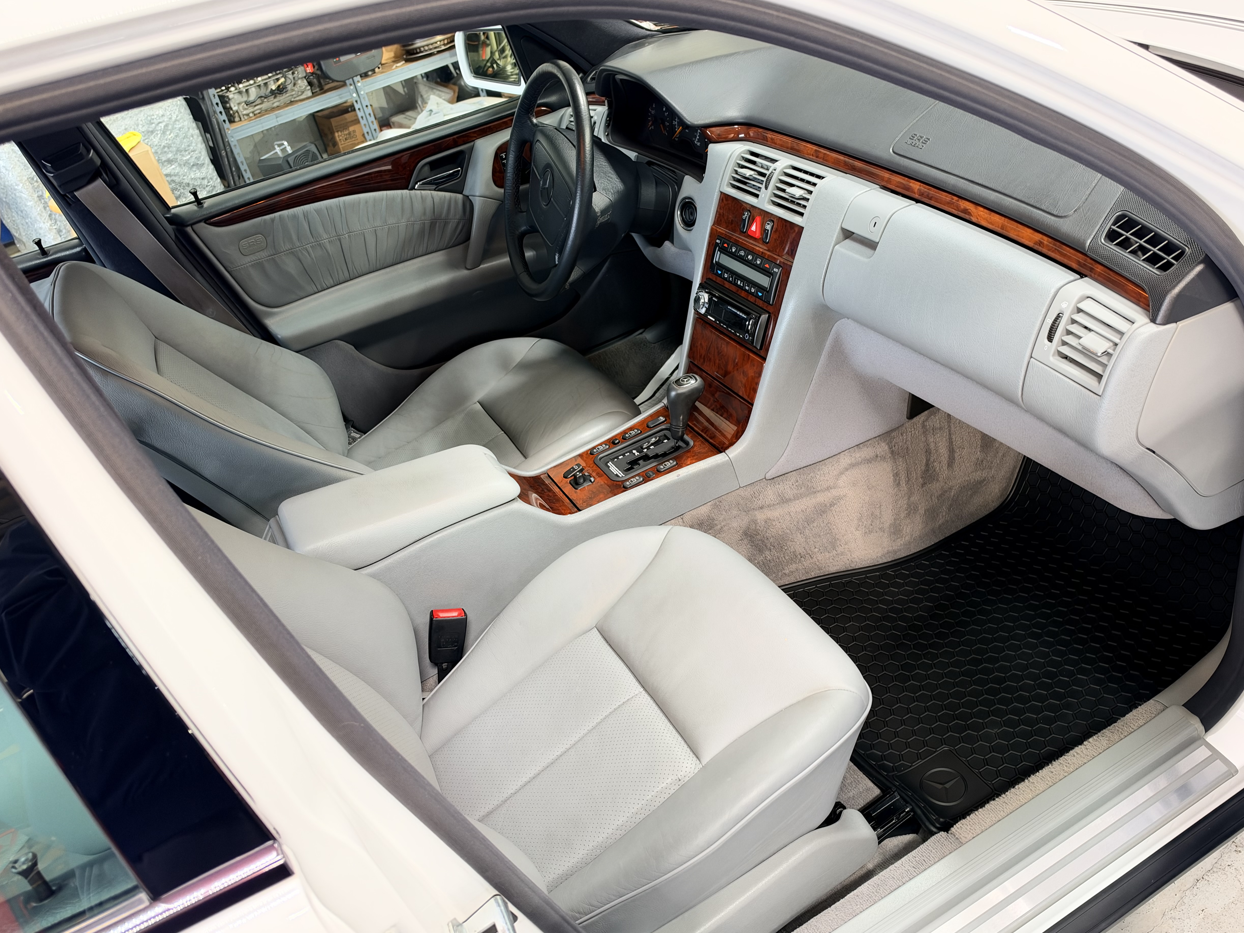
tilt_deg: -32.7
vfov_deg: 49.7
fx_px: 1006
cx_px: 661
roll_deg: +14.3
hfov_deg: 63.4
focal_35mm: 28
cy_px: 465
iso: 400
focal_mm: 6.93
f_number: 1.8
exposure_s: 1/56
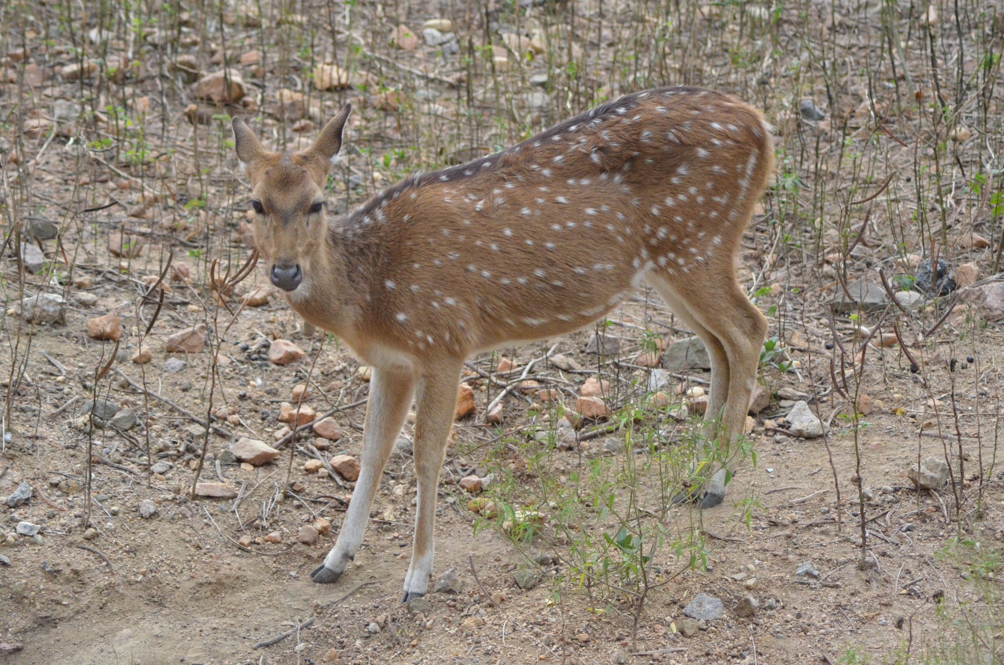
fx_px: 4384
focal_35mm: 158
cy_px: 332
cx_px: 502
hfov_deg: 13.1
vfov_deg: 8.7
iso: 4000
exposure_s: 1/4000
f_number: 4.2
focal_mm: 105
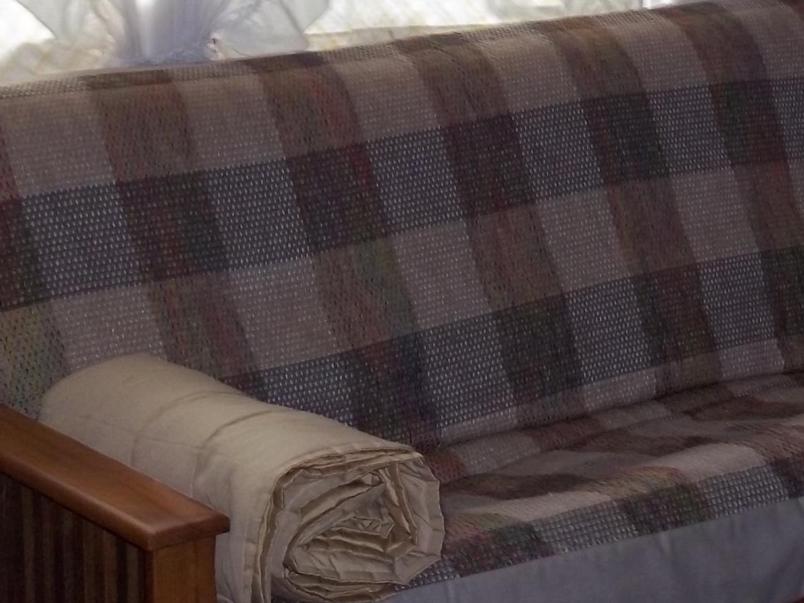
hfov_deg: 21.0
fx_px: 2160
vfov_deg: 15.7
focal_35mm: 93
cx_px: 550
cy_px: 76
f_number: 3.1
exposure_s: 1/30
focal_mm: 6.5
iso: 160
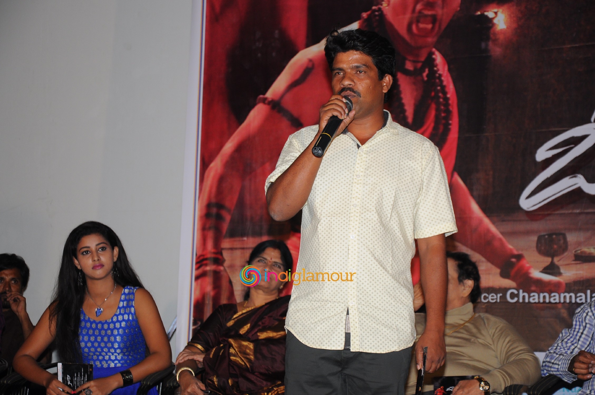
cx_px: 298
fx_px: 1634
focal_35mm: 99
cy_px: 198
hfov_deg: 20.6
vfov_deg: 13.8
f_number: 5.6
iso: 500
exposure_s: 1/160
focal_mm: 66
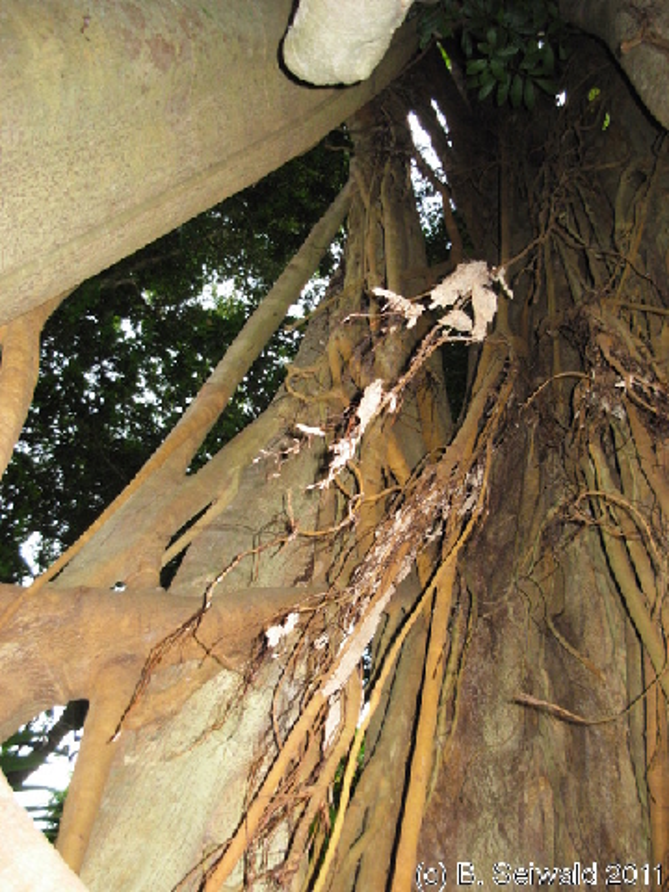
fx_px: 979
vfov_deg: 49.0
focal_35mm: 38
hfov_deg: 37.7
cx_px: 334
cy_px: 446
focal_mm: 6.3
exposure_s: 1/117
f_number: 2.9
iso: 291
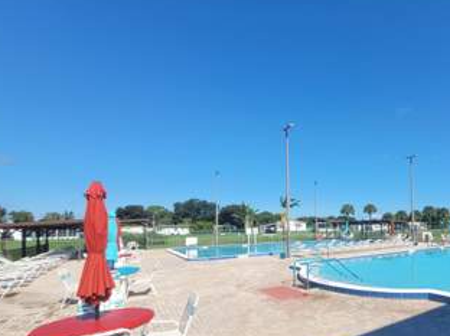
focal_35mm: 20
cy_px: 217
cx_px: 326
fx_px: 260
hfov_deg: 77.0
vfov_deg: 64.5
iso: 40
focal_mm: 1.74
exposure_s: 1/1601
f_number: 2.2
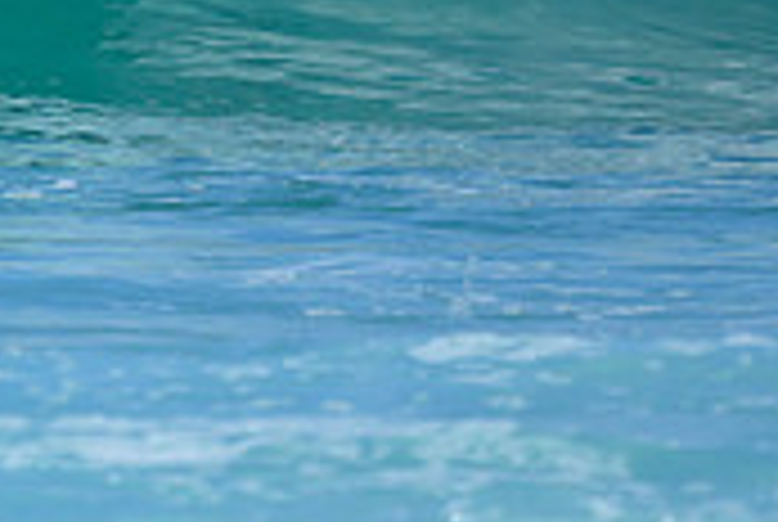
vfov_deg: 0.4
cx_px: -630
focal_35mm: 3678
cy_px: -447
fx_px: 79621
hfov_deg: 0.6
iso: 400
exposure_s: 1/2500
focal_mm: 800
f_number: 6.3
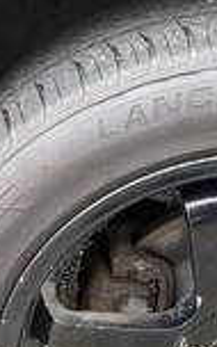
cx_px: 201
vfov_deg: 24.5
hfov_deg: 15.9
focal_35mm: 81
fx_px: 766
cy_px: 338
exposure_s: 1/122
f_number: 1.8
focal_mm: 3
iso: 50
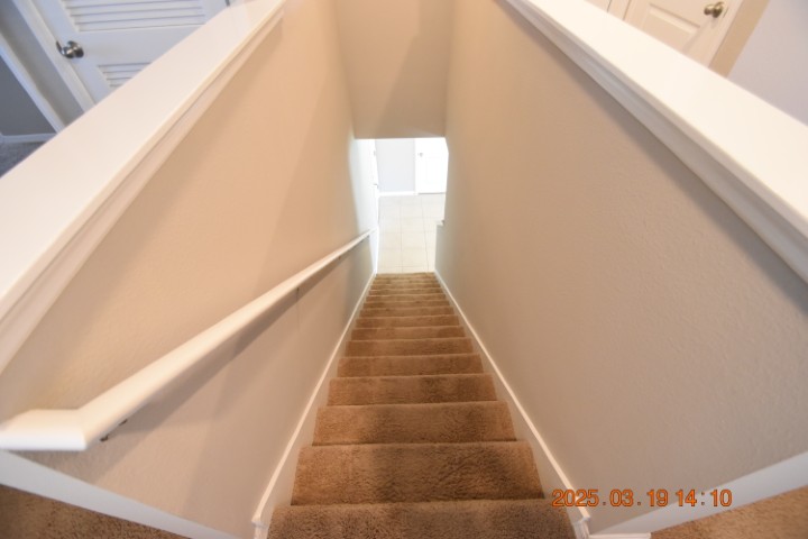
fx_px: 337
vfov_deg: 77.3
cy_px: 270
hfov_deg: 100.4
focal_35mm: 15
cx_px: 404
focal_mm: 10
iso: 2000
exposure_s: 1/60
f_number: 3.5
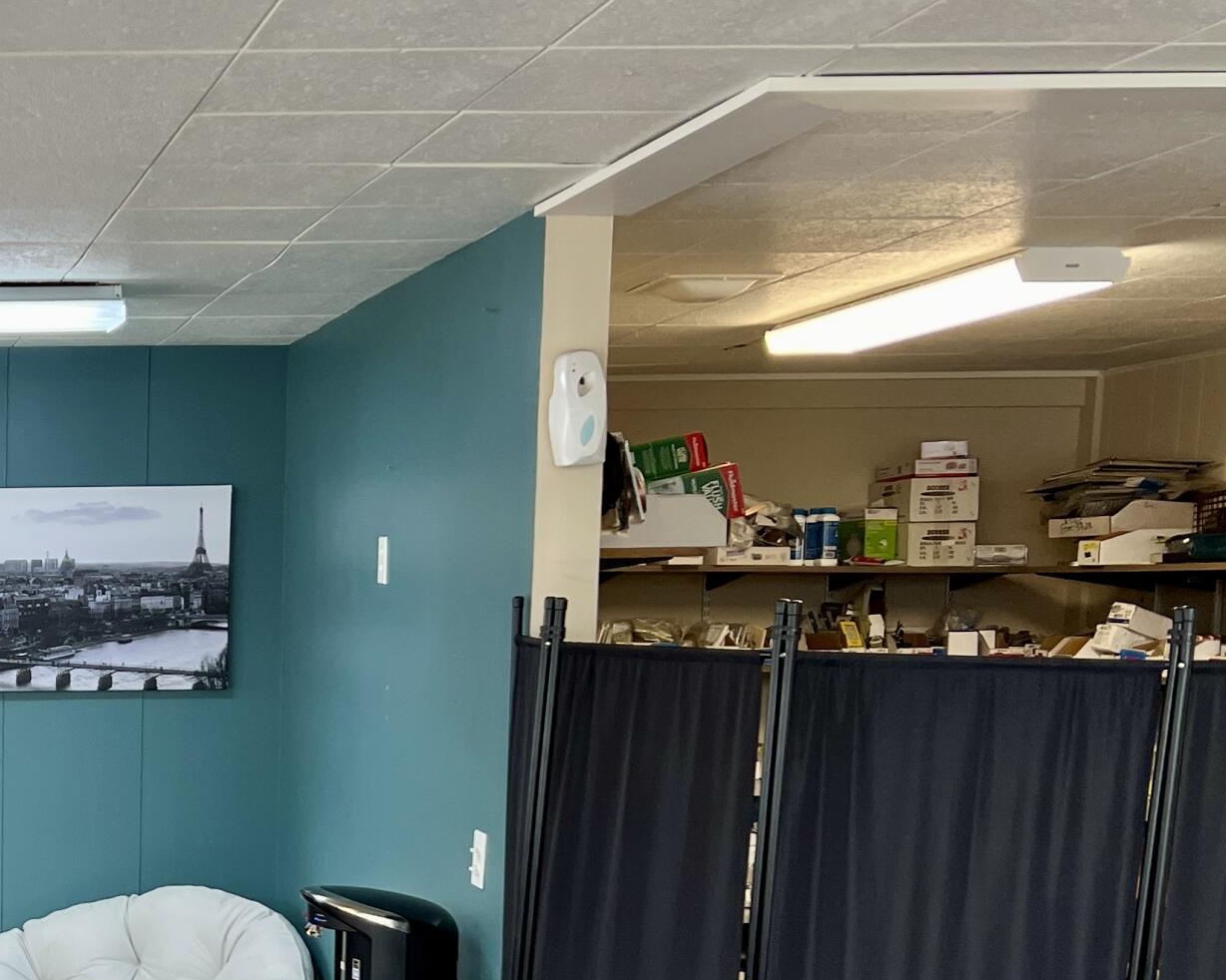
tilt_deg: -5.3
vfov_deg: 24.1
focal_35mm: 62
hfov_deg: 27.4
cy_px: 832
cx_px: -188
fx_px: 2249
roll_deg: +0.1
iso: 80
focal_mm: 5.7
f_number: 1.5
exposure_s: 1/120
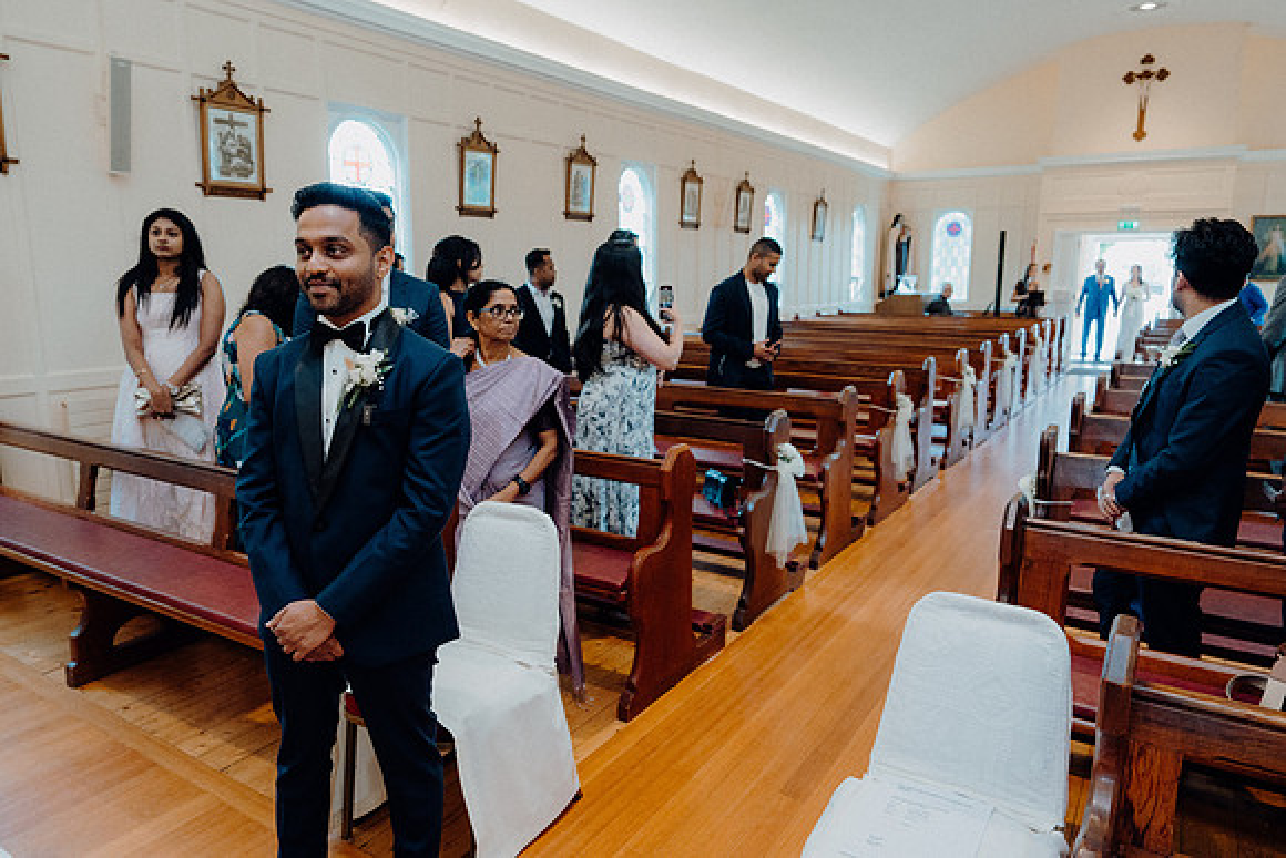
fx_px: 857
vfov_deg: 53.2
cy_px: 429
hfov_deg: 73.7
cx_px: 643
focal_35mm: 24
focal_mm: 24
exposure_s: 1/250
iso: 2500
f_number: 3.5
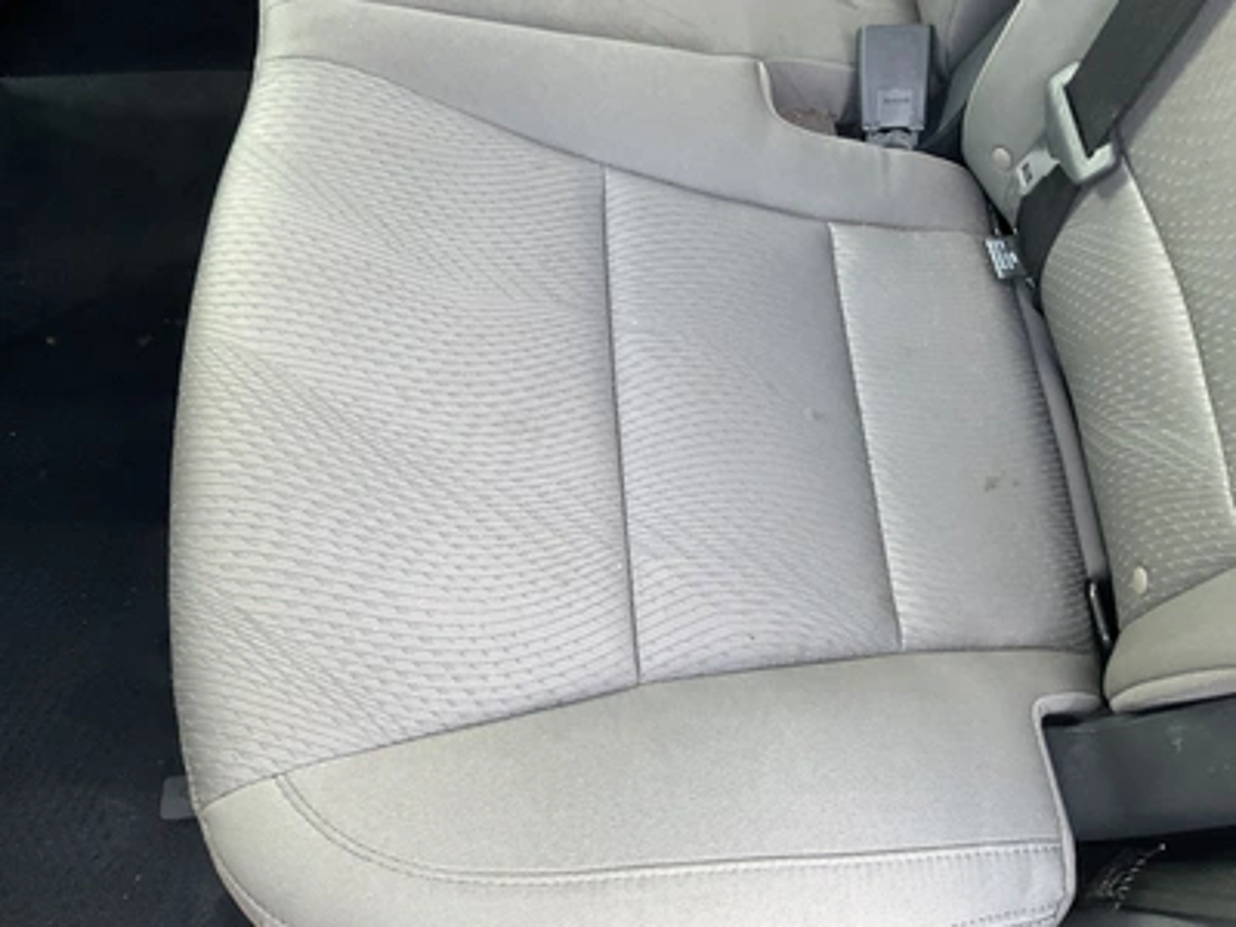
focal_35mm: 29
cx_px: 618
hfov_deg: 61.7
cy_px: 464
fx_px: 1035
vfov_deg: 48.2
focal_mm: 3
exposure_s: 1/79
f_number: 1.8
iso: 64
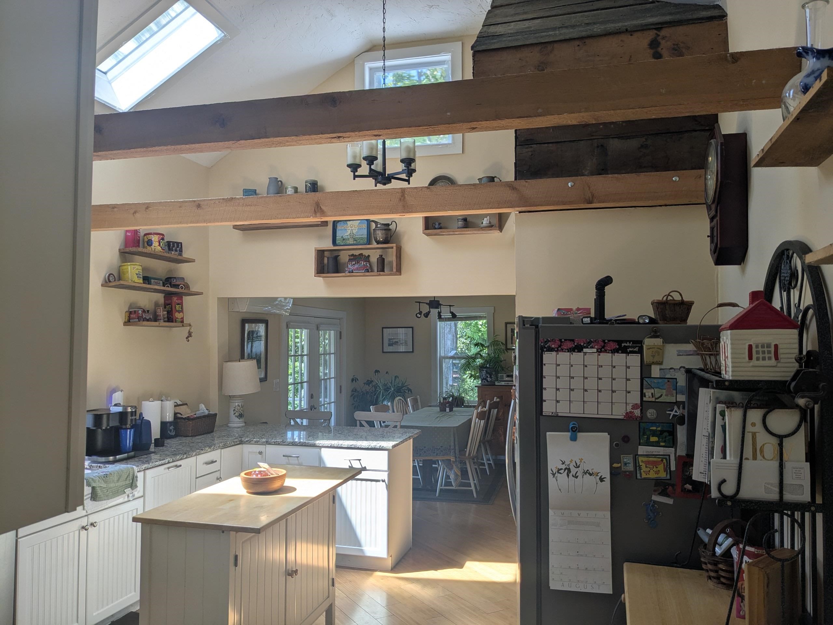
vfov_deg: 51.4
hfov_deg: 65.3
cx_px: 416
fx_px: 650
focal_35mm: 27
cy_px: 312
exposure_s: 1/344
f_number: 1.73
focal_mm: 4.38
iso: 47
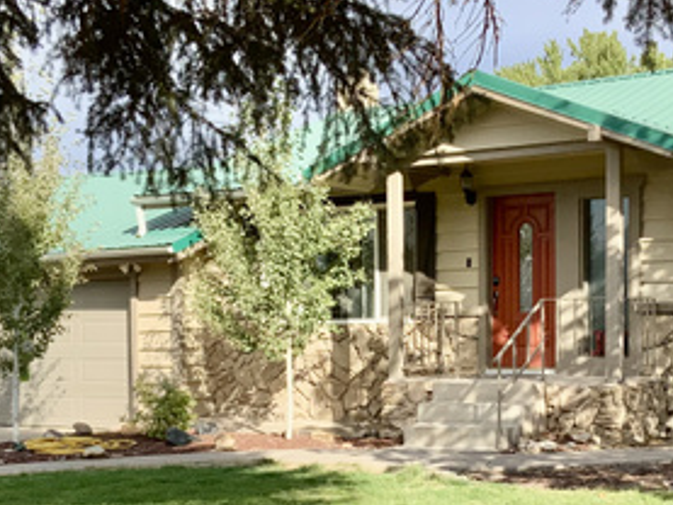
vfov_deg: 21.8
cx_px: 435
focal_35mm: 67
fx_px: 1303
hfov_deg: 28.8
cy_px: 374
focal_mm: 3
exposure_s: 1/1015
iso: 16
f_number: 1.8
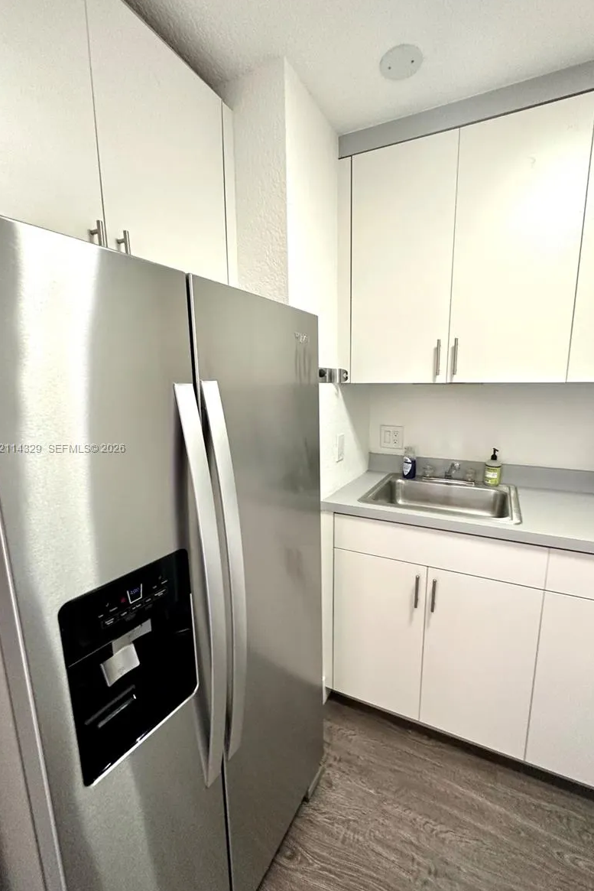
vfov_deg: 100.4
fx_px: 371
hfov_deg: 77.1
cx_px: 327
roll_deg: +1.4
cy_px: 449
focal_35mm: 15
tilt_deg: -9.7
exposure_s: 1/60
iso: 250
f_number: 2.2
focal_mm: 2.22
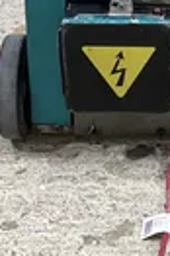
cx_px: 287
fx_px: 1740
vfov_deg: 8.3
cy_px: -117
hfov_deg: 5.5
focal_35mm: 245
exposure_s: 1/40
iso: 400
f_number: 2.8
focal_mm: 9
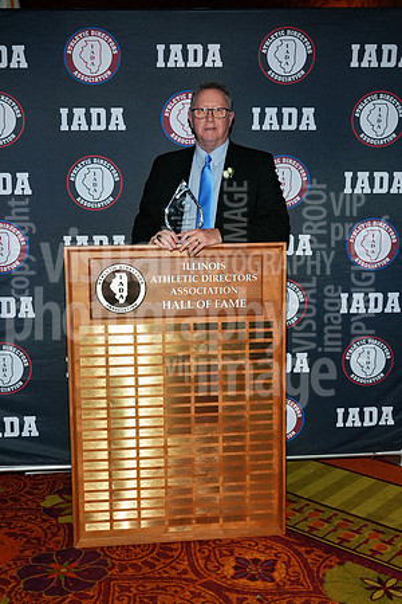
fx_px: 754
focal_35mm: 45
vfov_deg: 43.6
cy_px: 302
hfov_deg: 29.9
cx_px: 201
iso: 800
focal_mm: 30
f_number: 9
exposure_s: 1/125
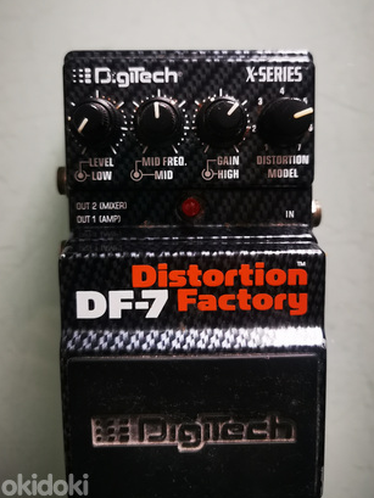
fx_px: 475
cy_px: 223
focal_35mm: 33
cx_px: 196
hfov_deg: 43.0
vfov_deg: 55.2
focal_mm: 5.56
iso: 400
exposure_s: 1/25
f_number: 1.6
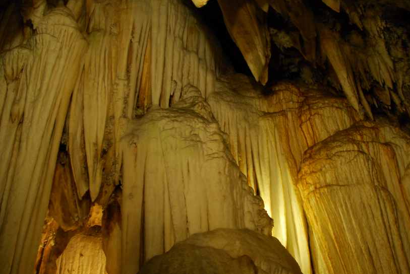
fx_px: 388
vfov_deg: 38.9
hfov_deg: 55.7
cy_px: 123
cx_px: 218
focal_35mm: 34
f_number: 3.5
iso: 560
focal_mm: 18
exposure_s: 1/15
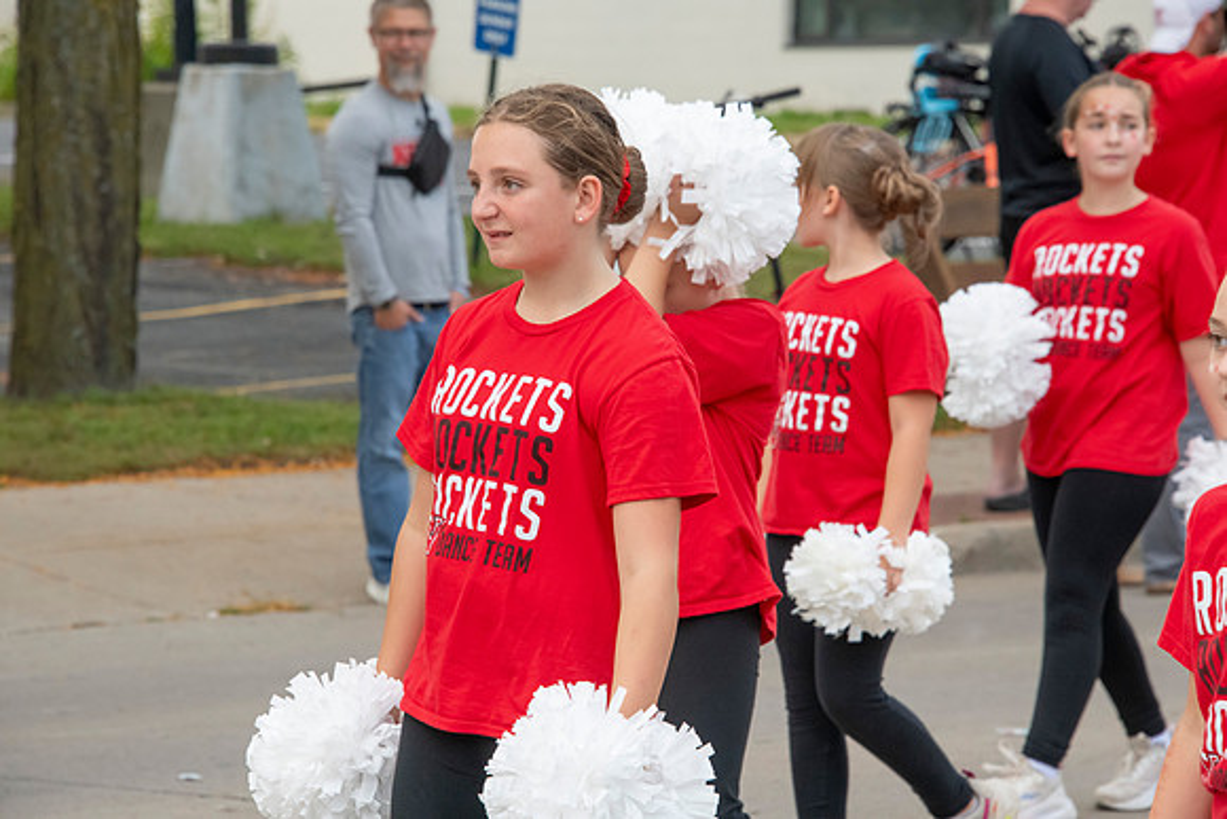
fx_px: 7159
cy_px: 410
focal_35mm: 210
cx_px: 614
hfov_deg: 9.8
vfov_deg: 6.5
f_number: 11
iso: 3200
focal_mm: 210
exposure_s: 1/320
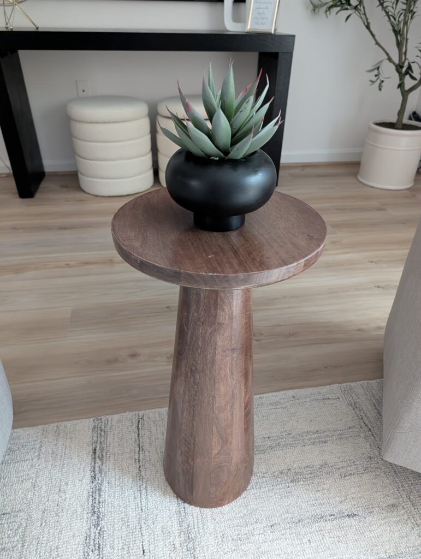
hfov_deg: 56.9
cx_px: 210
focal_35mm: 24
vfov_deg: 71.5
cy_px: 280
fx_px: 388
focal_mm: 6.9
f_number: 1.68
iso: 1731
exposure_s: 1/60
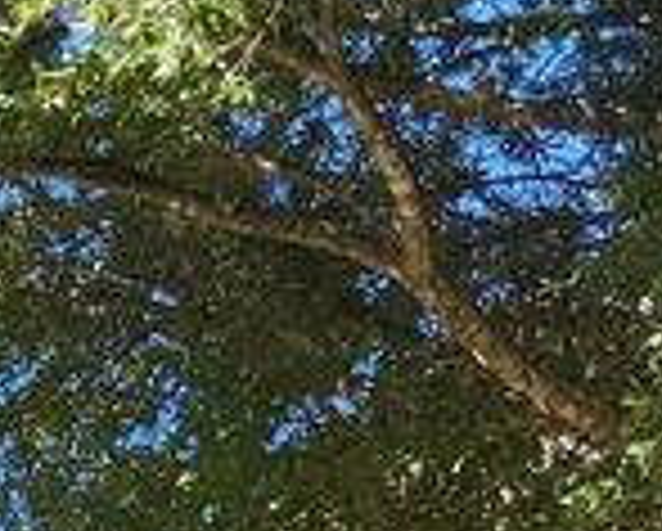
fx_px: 2707
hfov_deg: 10.9
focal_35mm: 138
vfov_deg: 10.8
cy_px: 824
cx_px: -1099
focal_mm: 5.4
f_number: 1.8
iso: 40
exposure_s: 1/1350
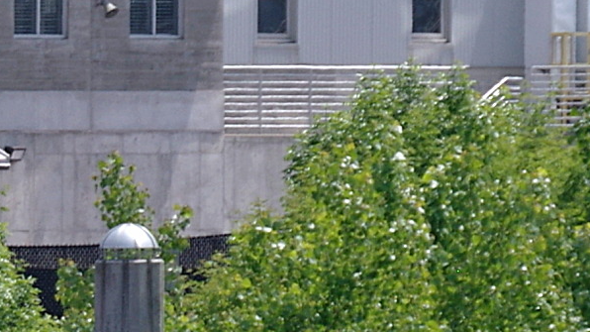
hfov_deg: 2.1
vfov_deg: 1.2
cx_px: -700
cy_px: 491
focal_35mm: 1016
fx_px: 15892
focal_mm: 115
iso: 200
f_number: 8
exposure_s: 1/500
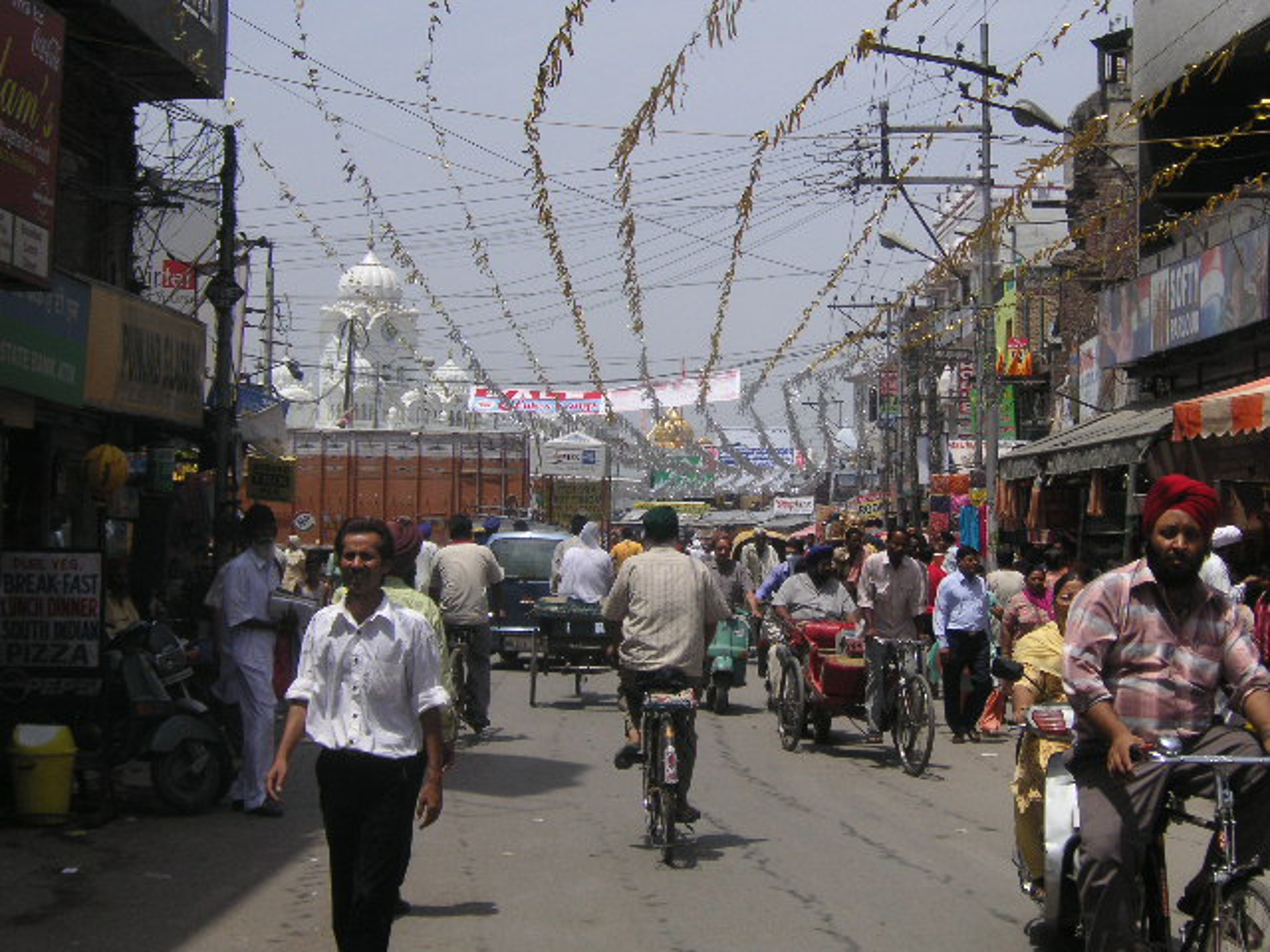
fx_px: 2421
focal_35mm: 66
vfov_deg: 22.3
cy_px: 476
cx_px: 635
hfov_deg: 29.4
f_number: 4
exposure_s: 1/750
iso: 50
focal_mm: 11
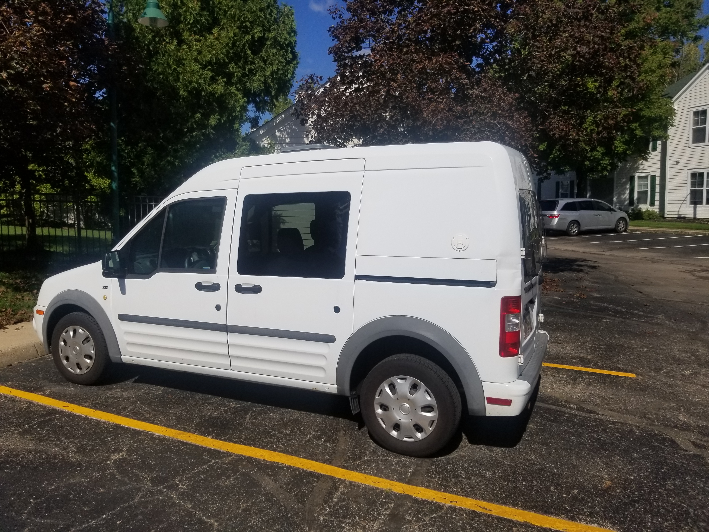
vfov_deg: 53.1
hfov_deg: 67.3
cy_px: 266
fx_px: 533
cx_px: 354
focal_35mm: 26
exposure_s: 1/8112
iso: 50
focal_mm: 4.25
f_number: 1.7
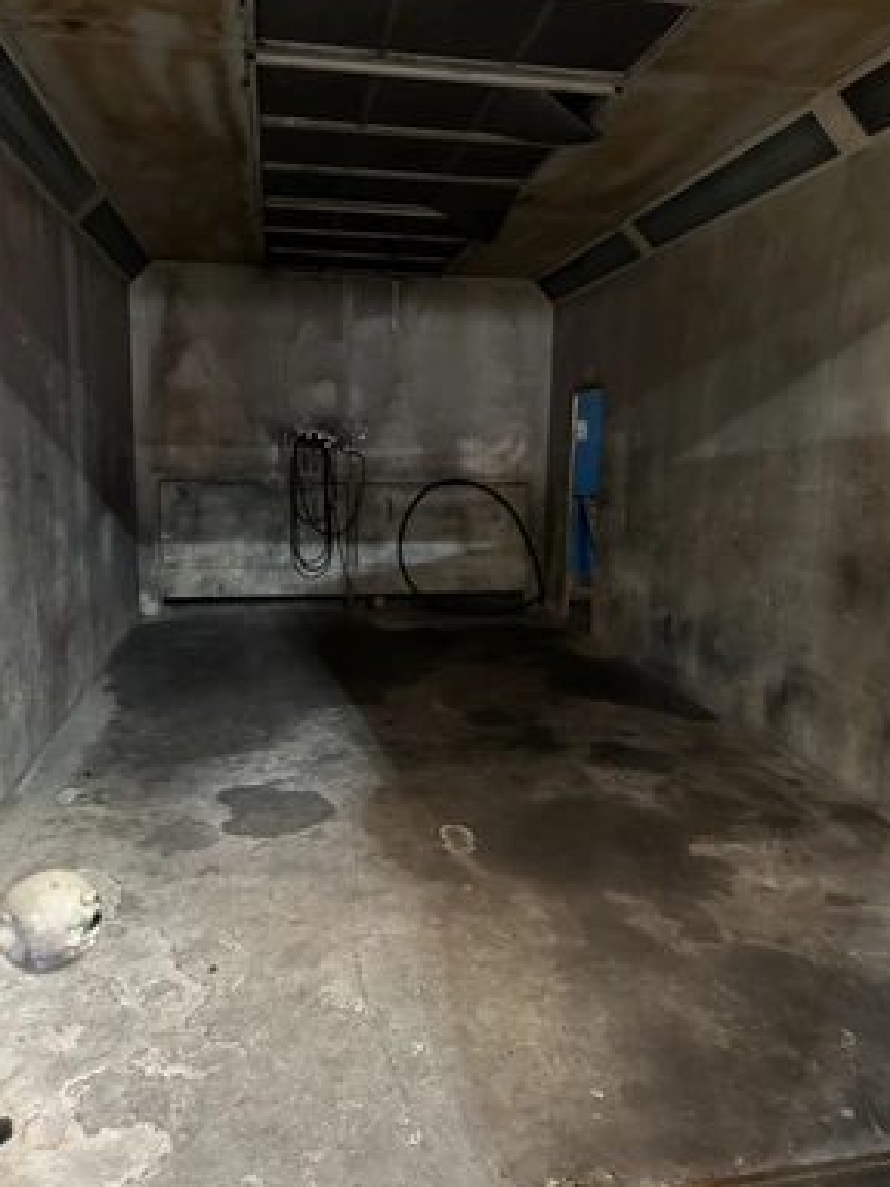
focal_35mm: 25
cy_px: 581
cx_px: 436
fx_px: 857
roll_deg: -1.4
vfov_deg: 69.4
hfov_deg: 54.9
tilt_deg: -8.9
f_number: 1.78
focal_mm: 6.76
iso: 1250
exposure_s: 1/30
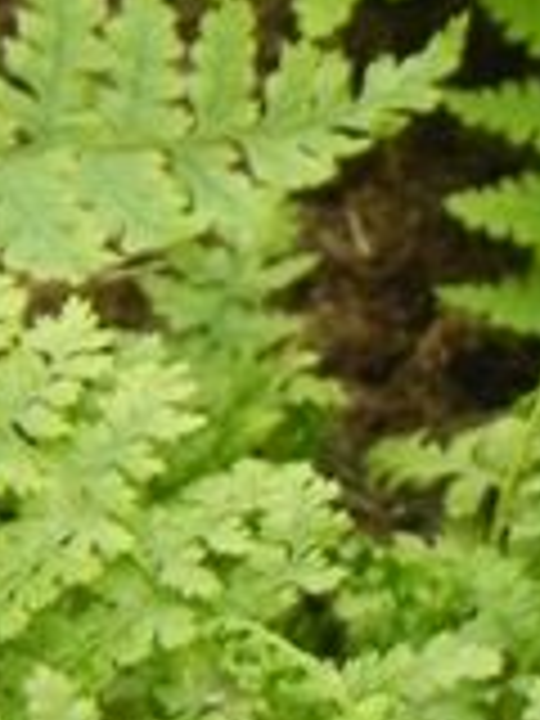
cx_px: 1143
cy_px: 320
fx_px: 19115
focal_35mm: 919
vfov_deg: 2.2
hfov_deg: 1.6
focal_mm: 32.7
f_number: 5
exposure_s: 1/25
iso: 160
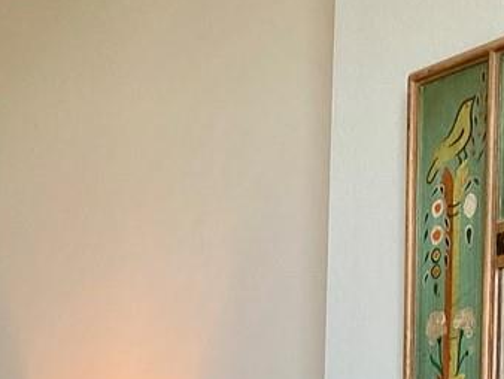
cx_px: -347
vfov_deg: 10.8
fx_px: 1792
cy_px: 816
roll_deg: +1.5
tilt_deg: -8.2
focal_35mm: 123
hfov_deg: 14.4
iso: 100
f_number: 1.8
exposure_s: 1/120
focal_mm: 4.25
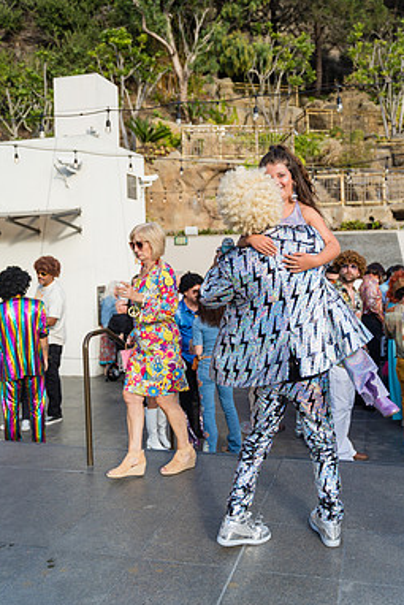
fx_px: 555
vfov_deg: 57.0
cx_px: 227
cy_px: 257
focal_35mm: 33
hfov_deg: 39.9
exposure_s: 1/1250
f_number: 2.8
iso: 200
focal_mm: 28
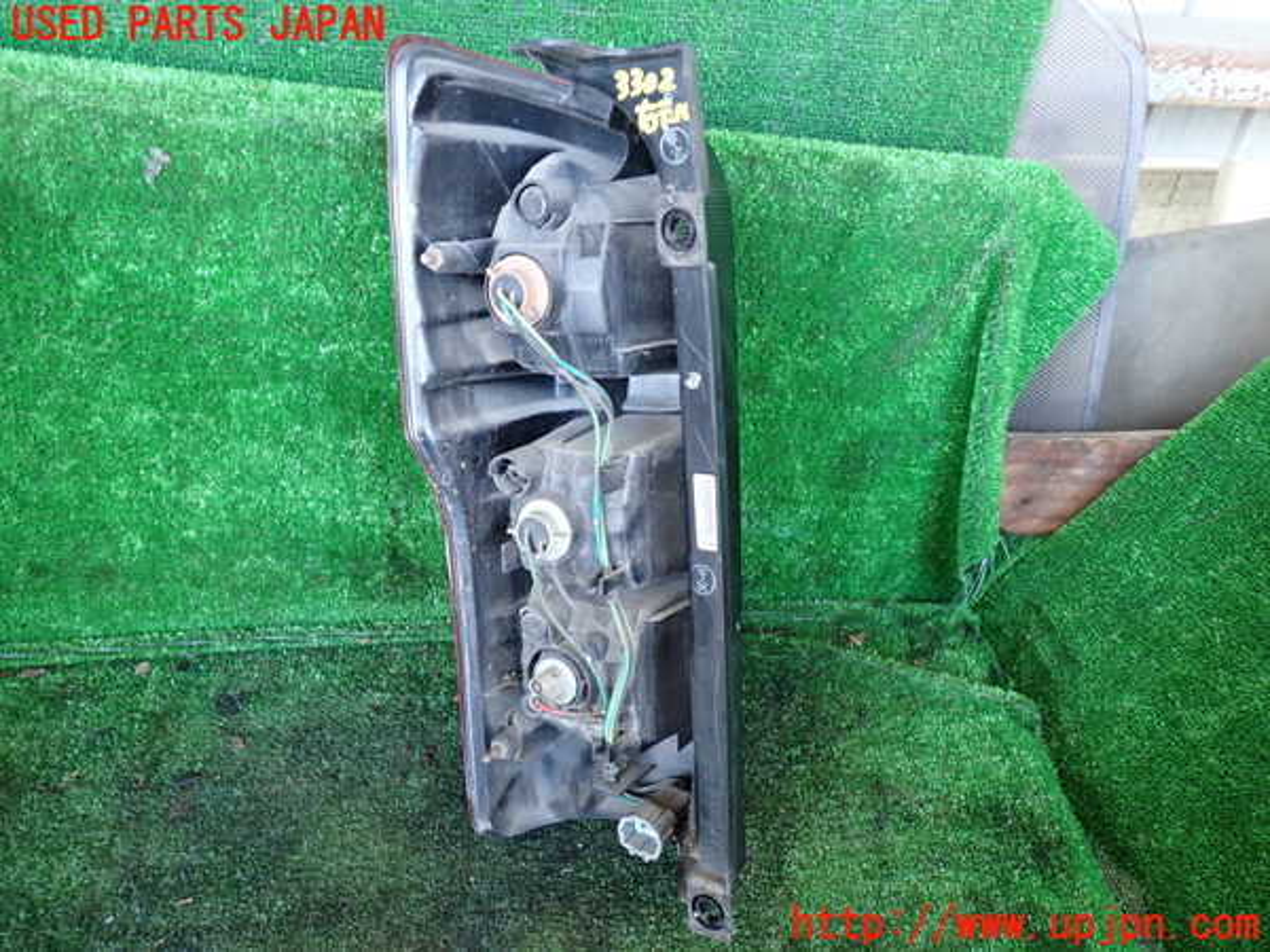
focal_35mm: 30
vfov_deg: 46.8
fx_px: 1101
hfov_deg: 60.0
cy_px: 476
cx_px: 635
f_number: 2.3
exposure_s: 1/30
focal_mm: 5.4
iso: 200
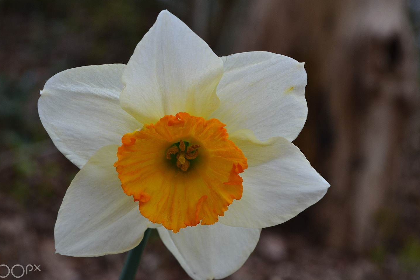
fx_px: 933
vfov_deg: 17.0
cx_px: 202
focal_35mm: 80
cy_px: 154
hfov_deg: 25.4
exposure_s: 1/250
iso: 400
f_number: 10
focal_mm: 48
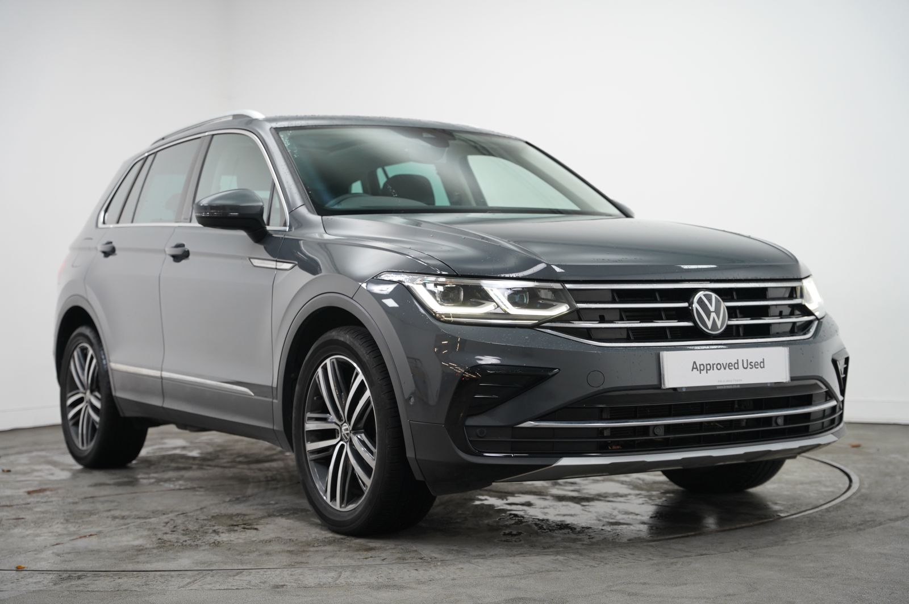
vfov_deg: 24.4
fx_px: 1400
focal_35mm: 56
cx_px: 454
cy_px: 302
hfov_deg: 36.0
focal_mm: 55.5
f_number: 3.5
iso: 1600
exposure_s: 1/160
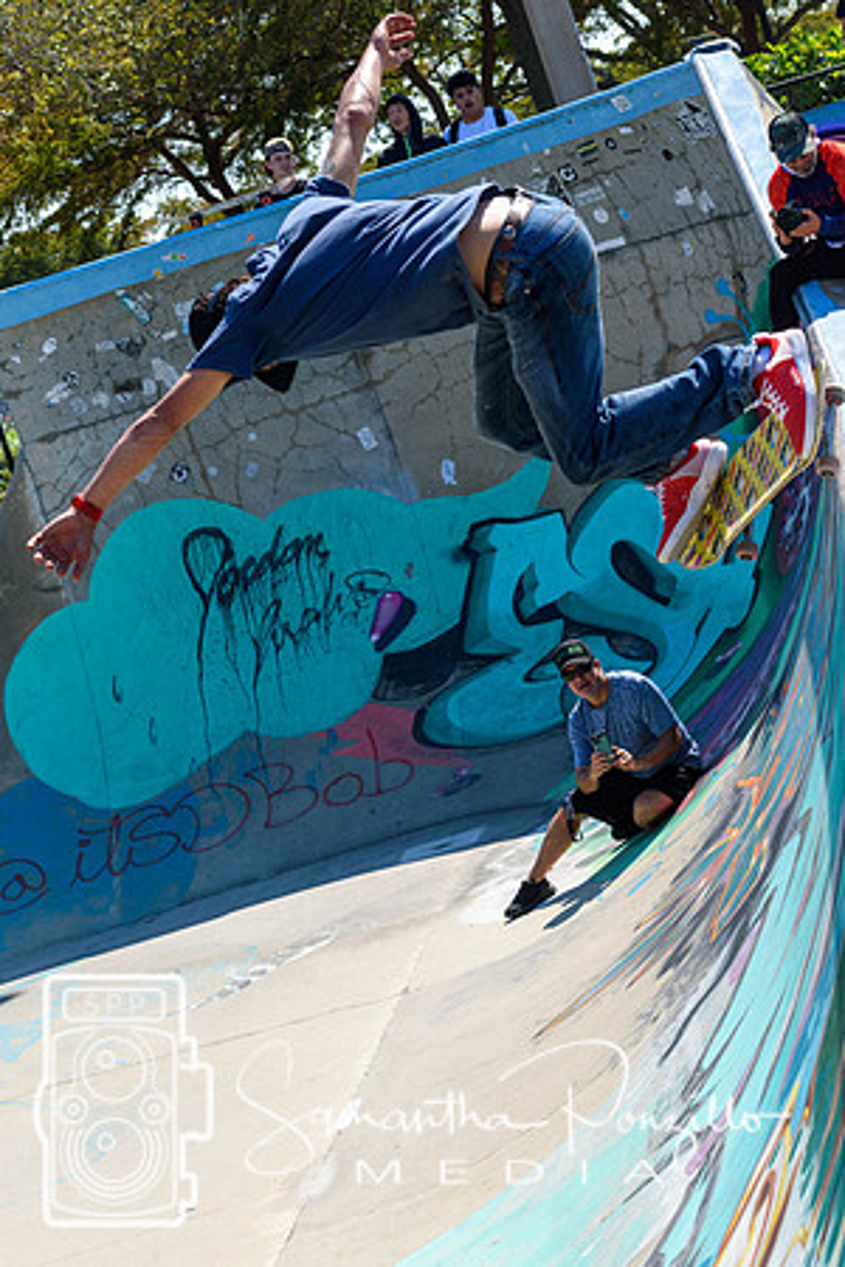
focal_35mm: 105
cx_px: 422
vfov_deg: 19.5
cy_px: 634
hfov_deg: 13.0
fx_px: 3697
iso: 200
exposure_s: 1/800
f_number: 7.1
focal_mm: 70
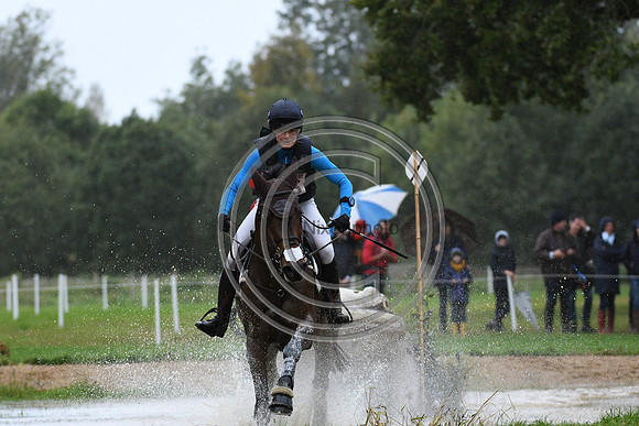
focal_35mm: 300
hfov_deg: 6.9
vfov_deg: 4.6
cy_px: 213
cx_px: 320
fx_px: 5326
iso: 1000
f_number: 4.5
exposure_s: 1/1250
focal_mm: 200
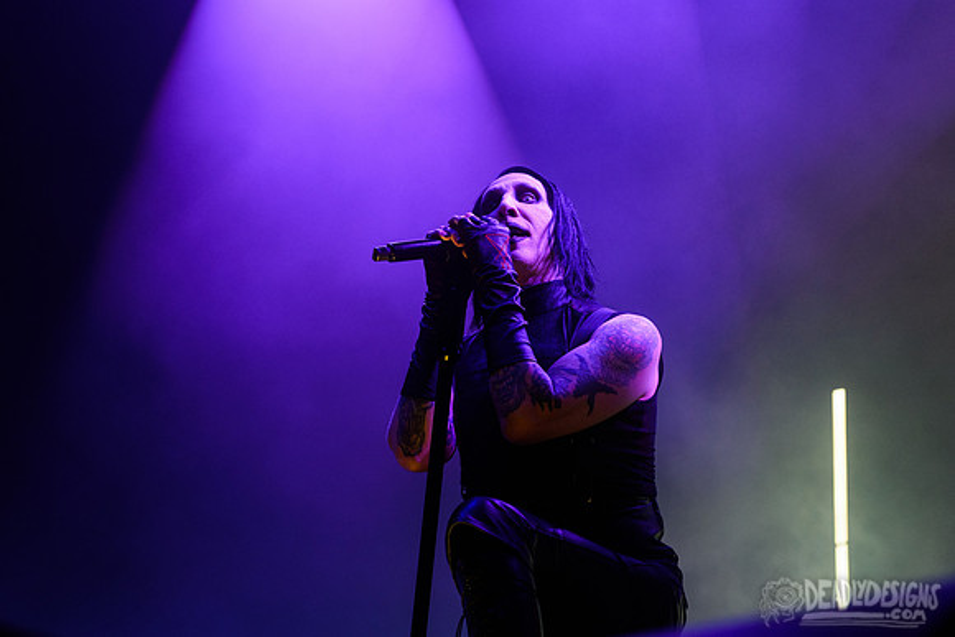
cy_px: 269
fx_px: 2163
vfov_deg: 16.8
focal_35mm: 82
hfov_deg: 24.9
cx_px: 420
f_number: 4
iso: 1250
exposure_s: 1/800
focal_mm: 70
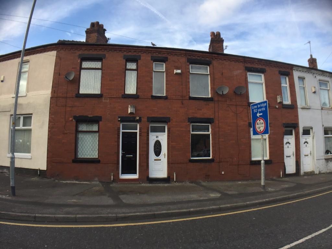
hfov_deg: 61.7
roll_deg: -1.4
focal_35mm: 29
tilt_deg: +6.8
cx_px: 166
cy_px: 124
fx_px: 278
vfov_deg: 48.2
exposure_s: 1/520
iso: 32
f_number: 2.2
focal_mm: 4.15
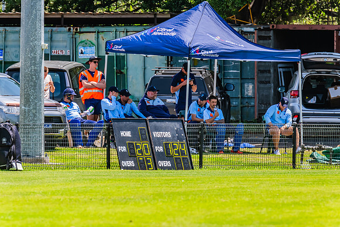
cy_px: 114
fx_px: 5938
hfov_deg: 3.3
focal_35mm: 629
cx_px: 170
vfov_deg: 2.2
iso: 800
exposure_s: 1/1000
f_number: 10
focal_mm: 600
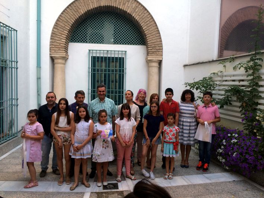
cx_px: 132
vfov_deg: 48.2
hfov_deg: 61.7
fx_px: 221
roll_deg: -1.0
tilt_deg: -5.2
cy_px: 99
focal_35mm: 29
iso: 64
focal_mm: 4.15
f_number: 2.2
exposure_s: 1/120
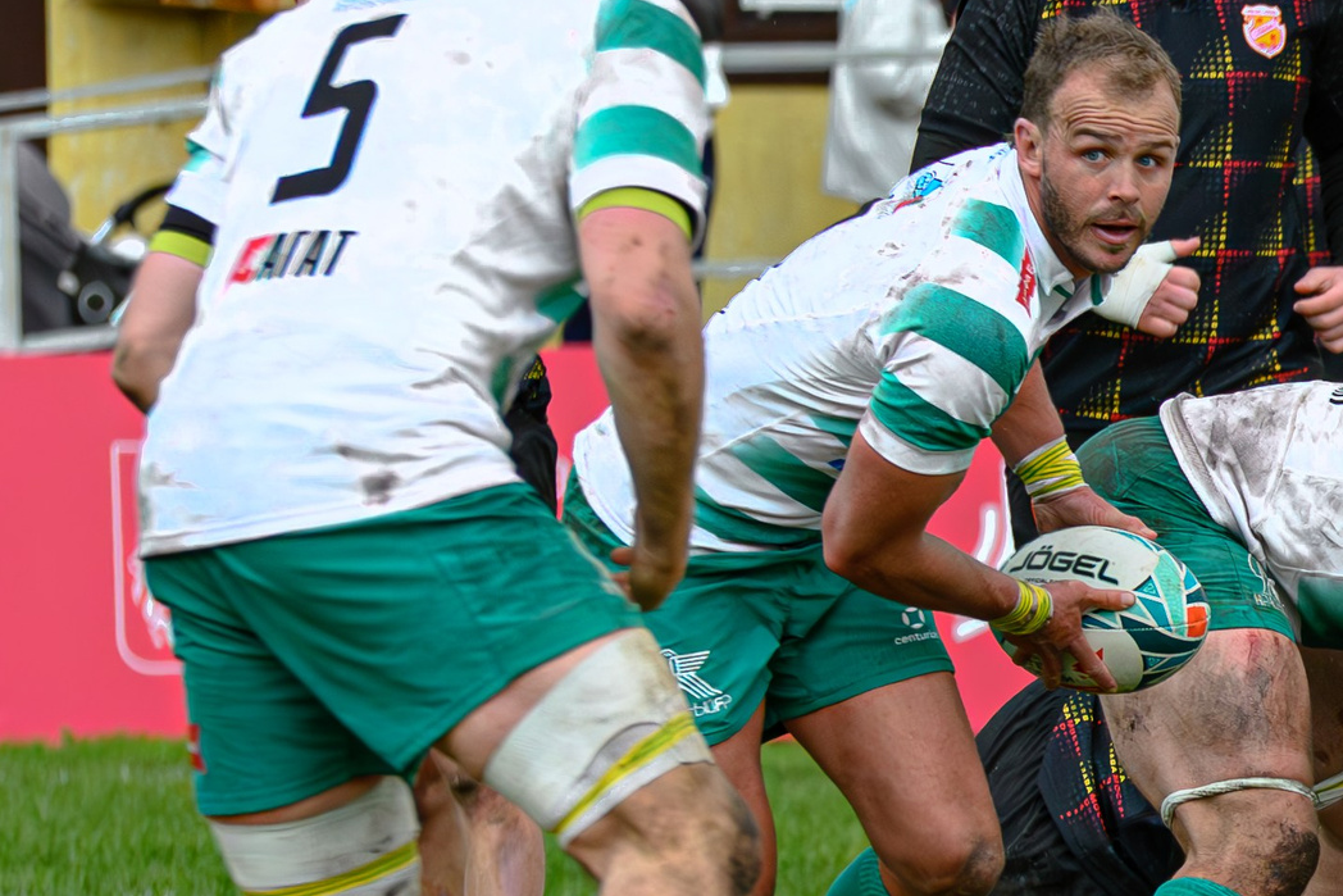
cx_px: 1867
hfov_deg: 2.4
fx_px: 31749
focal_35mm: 851
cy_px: 708
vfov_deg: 1.6
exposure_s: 1/1000
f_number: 5.6
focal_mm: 200
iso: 1000
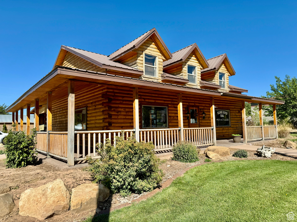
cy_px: 111
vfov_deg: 56.8
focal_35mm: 24
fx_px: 206
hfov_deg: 71.6
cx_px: 148
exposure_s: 1/4310
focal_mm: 6.76
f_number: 1.78
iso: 80
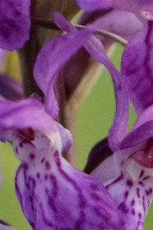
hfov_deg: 2.0
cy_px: 131
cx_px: 38
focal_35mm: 690
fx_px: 4398
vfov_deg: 3.0
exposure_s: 1/2500
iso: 800
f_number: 3.2
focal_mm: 60
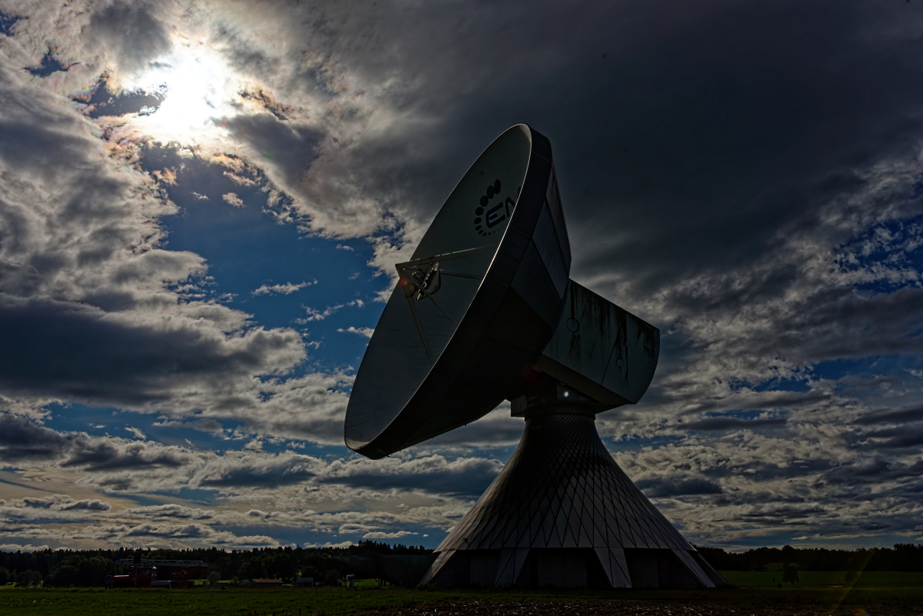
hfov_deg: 50.7
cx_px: 462
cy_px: 308
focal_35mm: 38
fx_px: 975
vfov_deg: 35.1
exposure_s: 1/3200
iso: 100
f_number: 16
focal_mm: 38
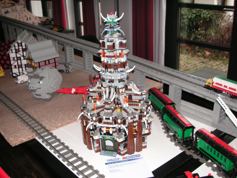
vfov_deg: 37.7
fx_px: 260
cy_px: 89
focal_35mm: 38
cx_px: 118
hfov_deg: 49.0
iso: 160
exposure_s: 1/45
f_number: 3.3
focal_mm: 6.3
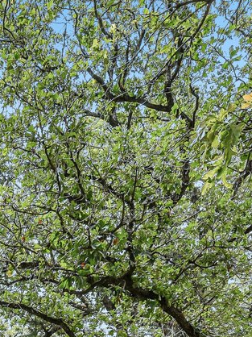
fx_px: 641
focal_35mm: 66
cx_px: -43
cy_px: 516
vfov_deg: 23.2
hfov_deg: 20.9
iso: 100
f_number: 8
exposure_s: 1/60
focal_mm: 14
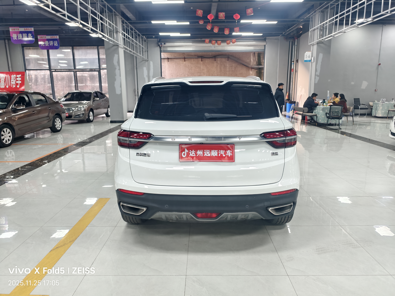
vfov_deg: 58.9
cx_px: 198
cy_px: 148
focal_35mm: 23
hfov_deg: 73.9
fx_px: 262
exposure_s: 1/100
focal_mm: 5.6
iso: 402
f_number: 1.57
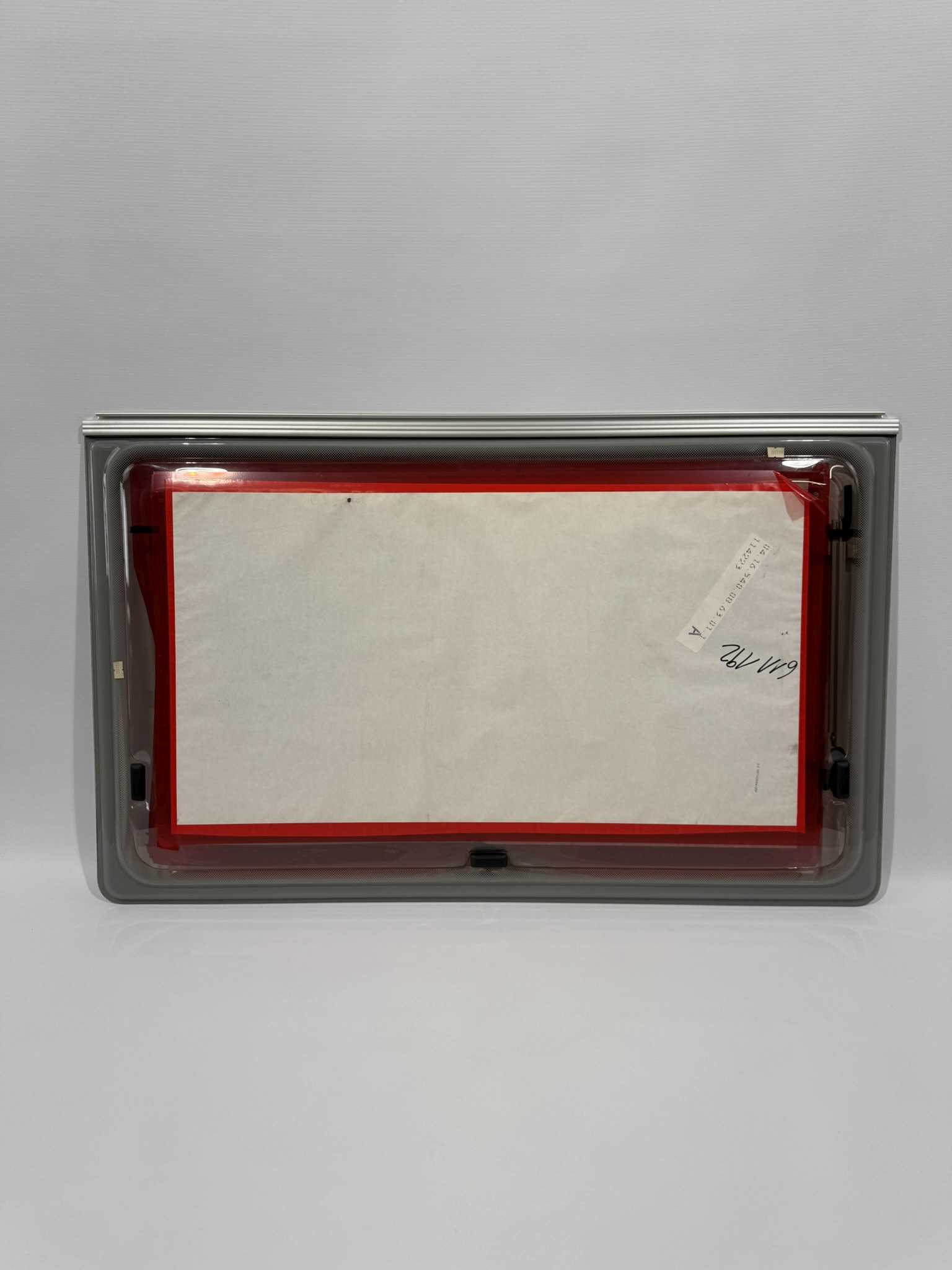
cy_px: 635
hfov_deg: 56.8
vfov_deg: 71.6
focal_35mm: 24
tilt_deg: -14.7
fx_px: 880
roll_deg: -0.1
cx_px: 476
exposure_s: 1/402
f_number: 1.78
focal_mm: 6.76
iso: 80
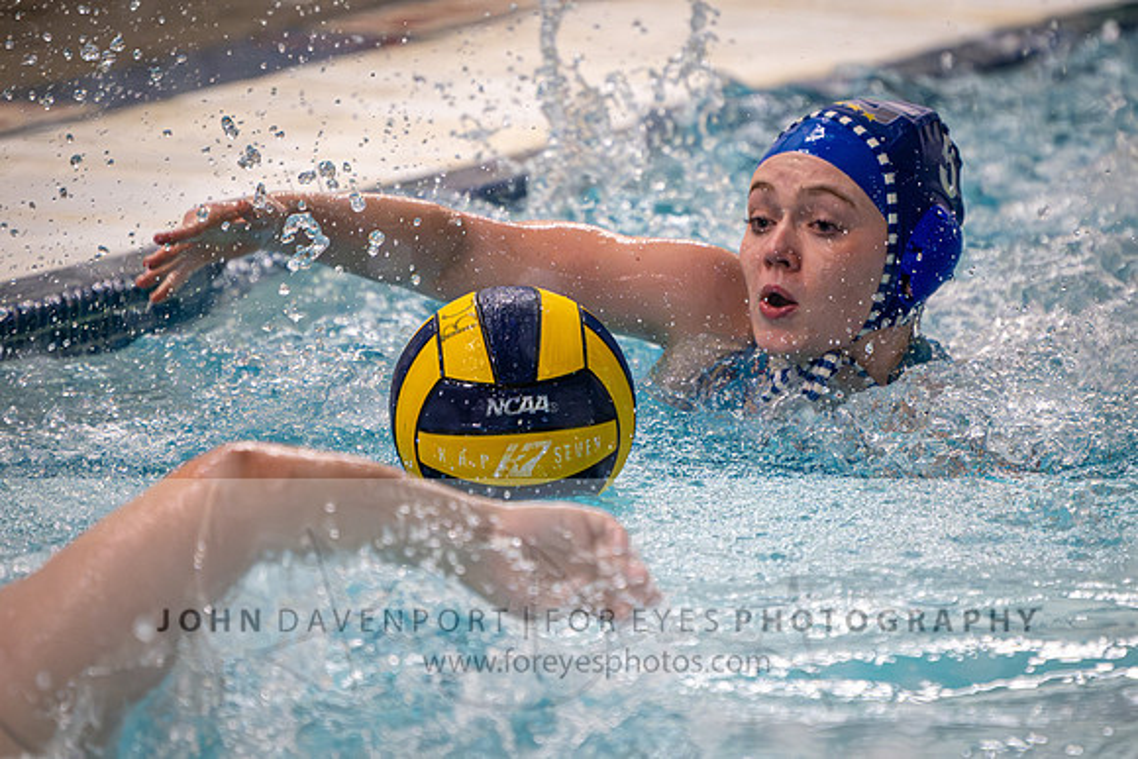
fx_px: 16152
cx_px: 712
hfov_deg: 4.0
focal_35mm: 511
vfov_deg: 2.7
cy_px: 292
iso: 8000
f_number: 4
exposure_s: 1/1000
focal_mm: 280
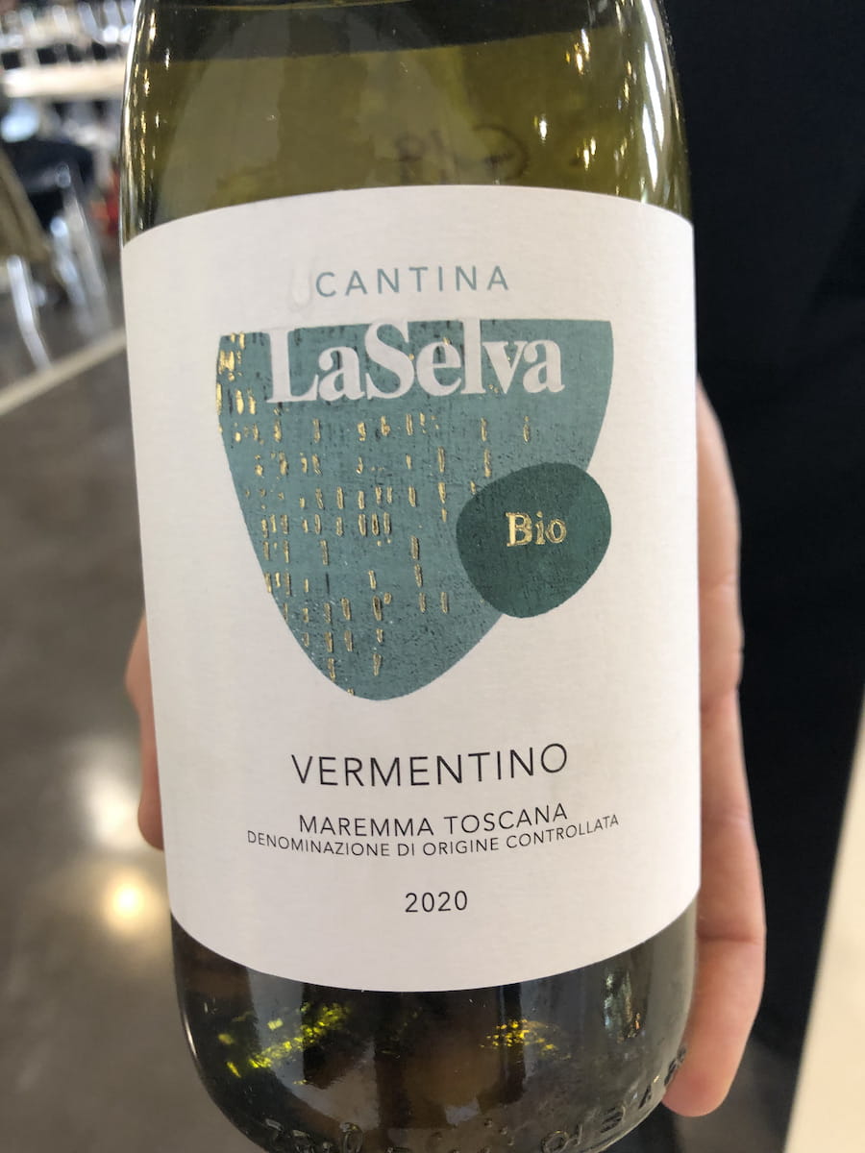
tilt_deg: -33.1
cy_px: 576
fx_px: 933
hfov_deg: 49.7
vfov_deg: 63.4
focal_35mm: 28
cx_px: 432
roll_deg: +6.5
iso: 40
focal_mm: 4
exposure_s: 1/33
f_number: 1.8
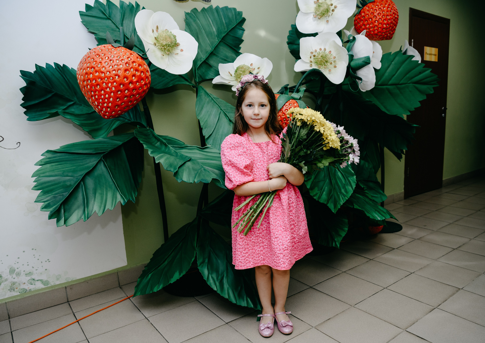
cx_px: 240
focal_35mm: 26
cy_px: 178
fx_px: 357
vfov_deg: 51.4
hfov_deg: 68.4
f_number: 4
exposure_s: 1/160
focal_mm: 24
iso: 320
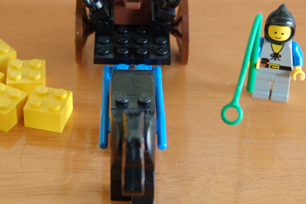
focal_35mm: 98
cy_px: 60
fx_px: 832
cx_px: 126
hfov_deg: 20.8
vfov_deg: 13.9
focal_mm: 35
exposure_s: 1/20
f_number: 4.8
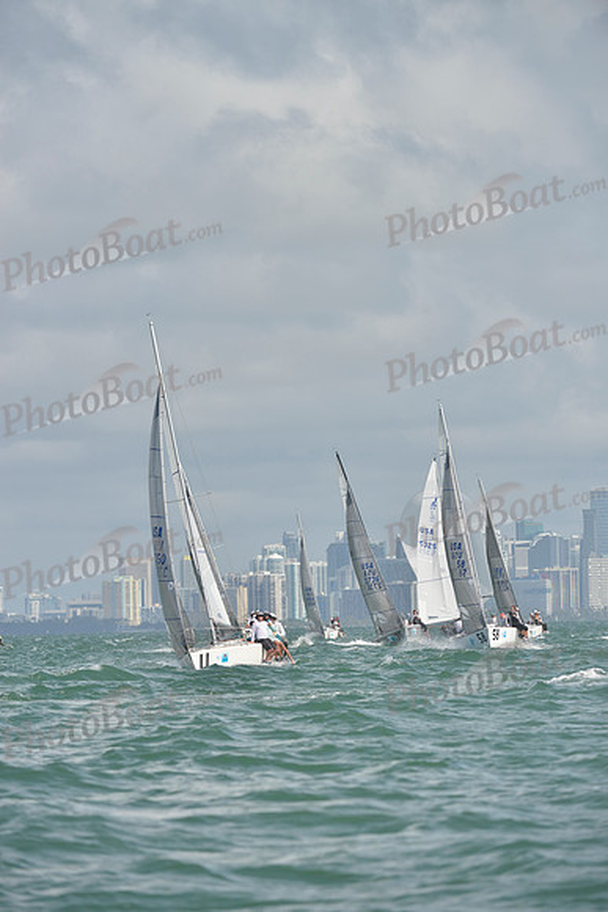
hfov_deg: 5.5
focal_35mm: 250
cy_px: 456
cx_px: 304
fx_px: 6329
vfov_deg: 8.2
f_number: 7.1
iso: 280
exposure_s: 1/1600
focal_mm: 250
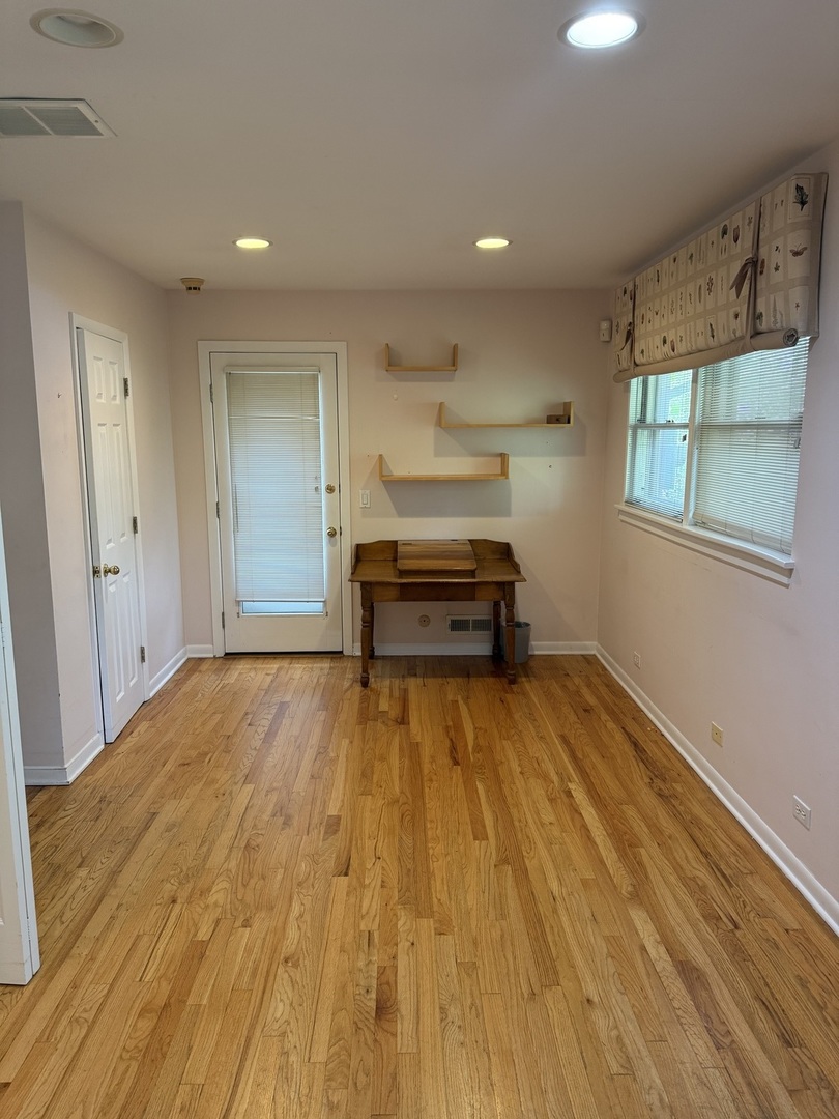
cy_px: 560
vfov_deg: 71.6
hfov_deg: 56.8
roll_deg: +0.1
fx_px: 776
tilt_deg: -10.3
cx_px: 420
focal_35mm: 24
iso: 200
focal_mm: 6.76
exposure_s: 1/60
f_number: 1.78
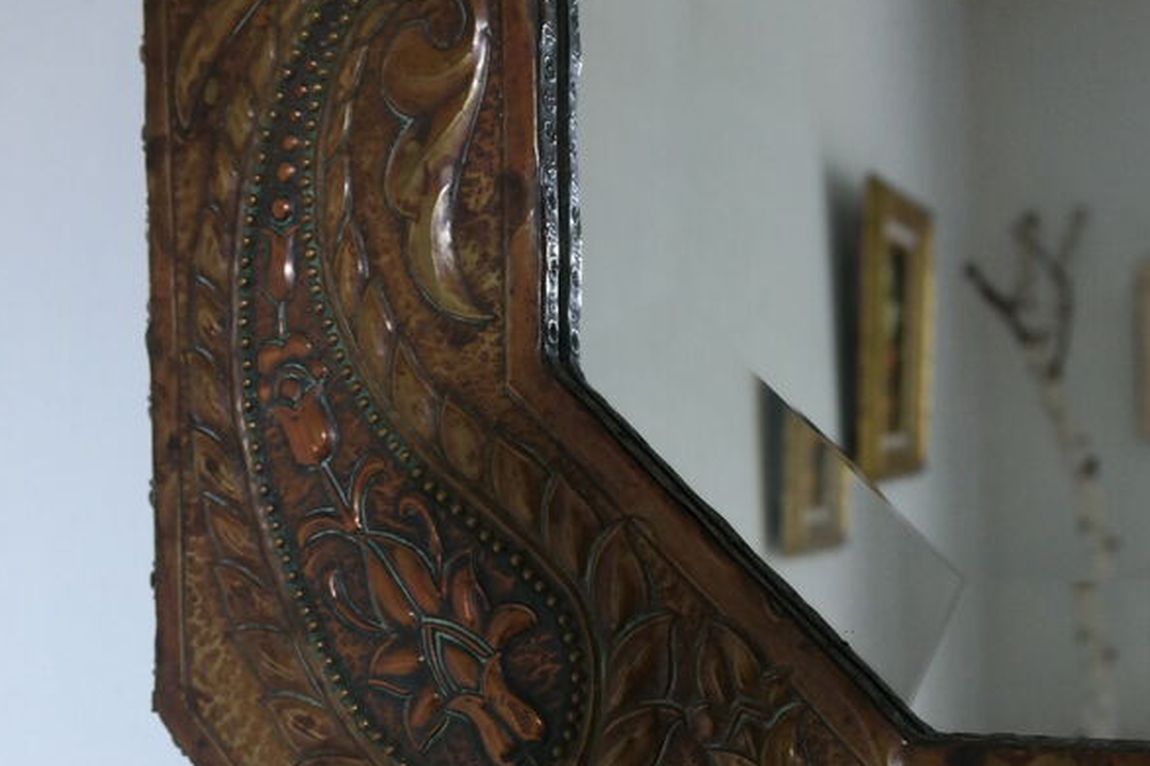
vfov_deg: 28.6
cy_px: 603
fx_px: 1469
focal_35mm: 46
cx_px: 580
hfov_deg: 42.8
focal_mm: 20
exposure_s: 1/40
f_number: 5.6
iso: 1600
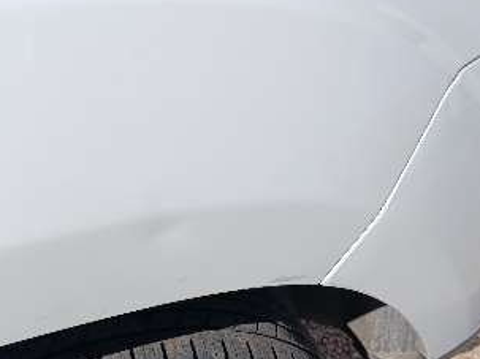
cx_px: 238
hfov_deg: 55.4
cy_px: 231
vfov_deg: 42.5
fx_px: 457
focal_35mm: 33
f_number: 1.7
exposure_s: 1/1040
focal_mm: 5.24
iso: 51
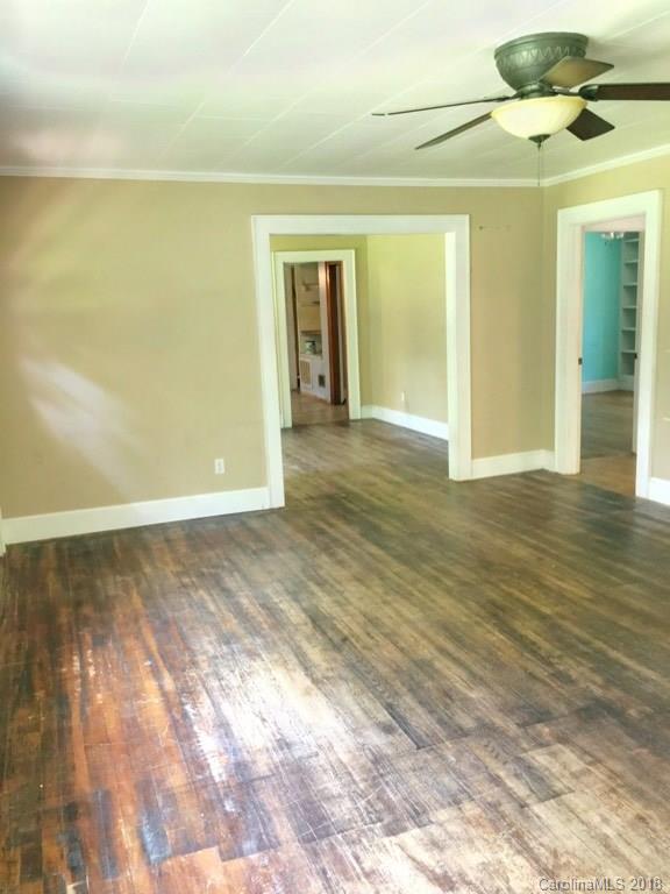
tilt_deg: -10.6
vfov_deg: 61.7
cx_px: 335
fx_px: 748
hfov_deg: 48.2
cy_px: 447
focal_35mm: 29
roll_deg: +1.7
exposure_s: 1/24
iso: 200
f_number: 2.2
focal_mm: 4.15
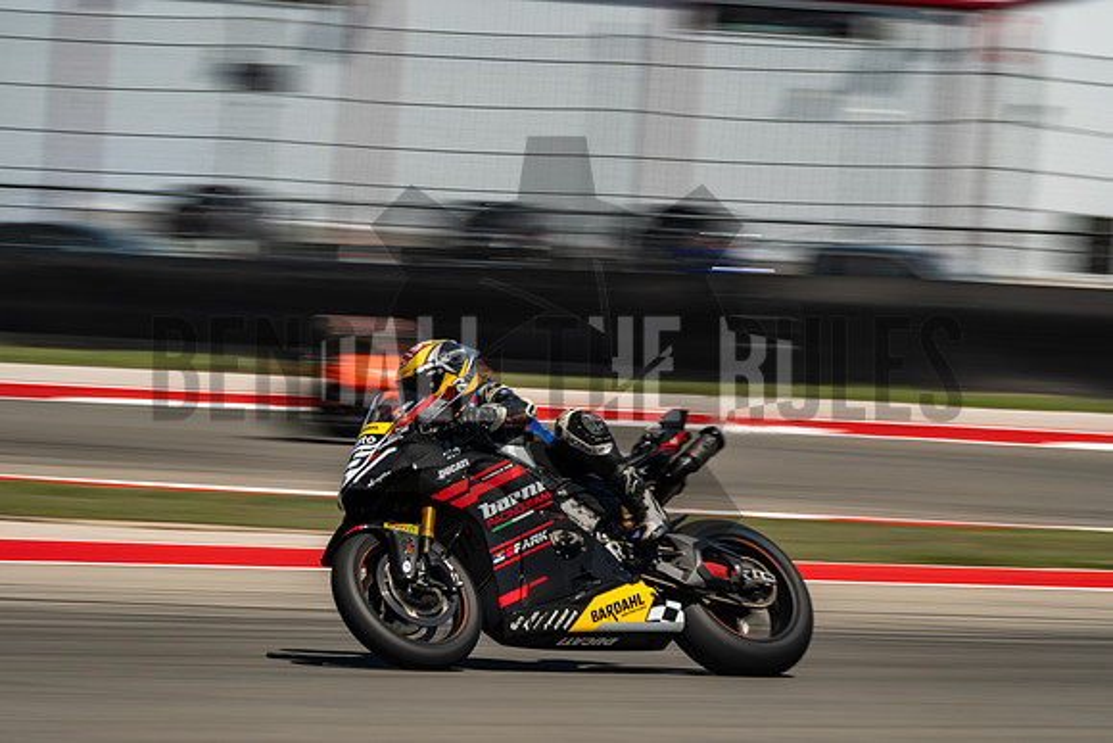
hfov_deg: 5.6
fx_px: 11287
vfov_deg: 3.8
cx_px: 556
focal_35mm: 365
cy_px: 372
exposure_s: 1/80
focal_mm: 243.3
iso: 160
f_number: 16
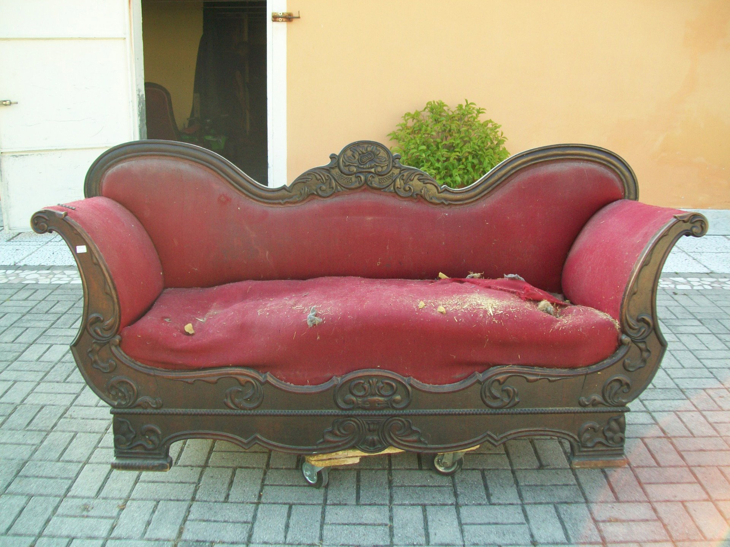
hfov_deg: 51.4
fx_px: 759
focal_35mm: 36
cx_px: 365
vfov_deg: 39.7
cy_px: 274
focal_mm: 6
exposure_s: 1/100
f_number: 2.7
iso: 64
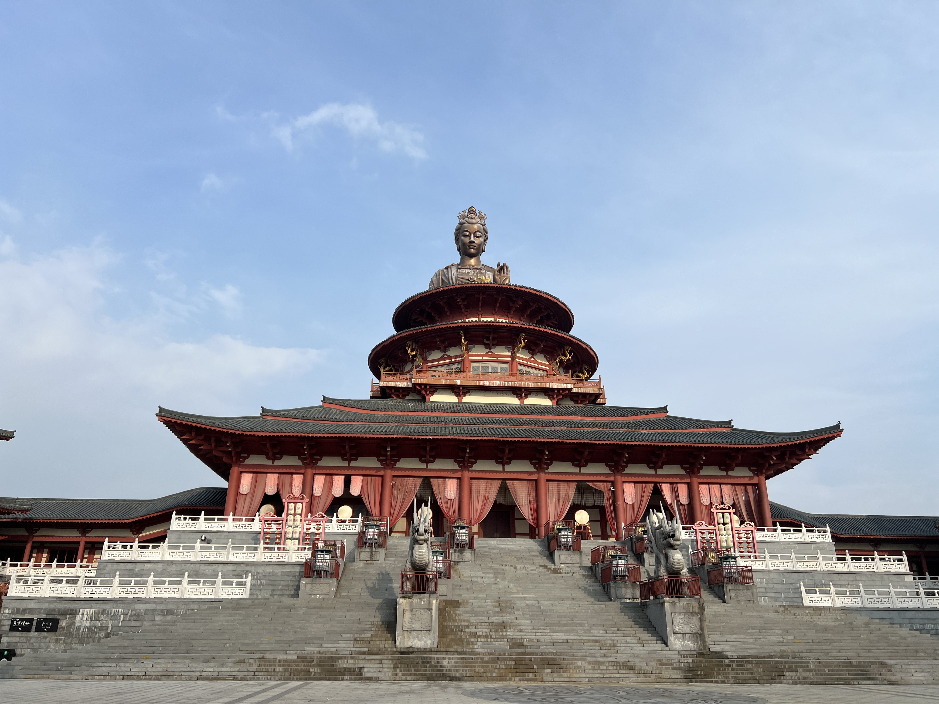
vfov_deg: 53.1
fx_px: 705
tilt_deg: +21.1
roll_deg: -0.3
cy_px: 352
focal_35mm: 26
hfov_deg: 67.3
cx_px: 470
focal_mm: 5.7
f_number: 1.5
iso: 50
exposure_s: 1/4115
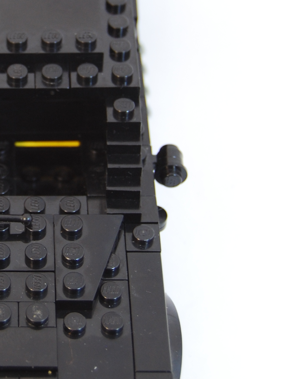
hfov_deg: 10.4
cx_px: -44
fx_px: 1531
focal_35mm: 140
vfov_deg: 14.1
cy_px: 129
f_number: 4.5
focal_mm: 32
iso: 200
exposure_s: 1/50
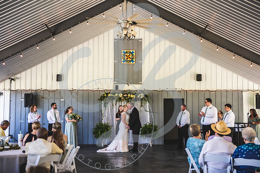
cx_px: 128
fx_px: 406
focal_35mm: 56
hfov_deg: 35.5
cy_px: 87
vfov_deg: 24.1
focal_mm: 55
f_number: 2.8
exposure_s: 1/200
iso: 400
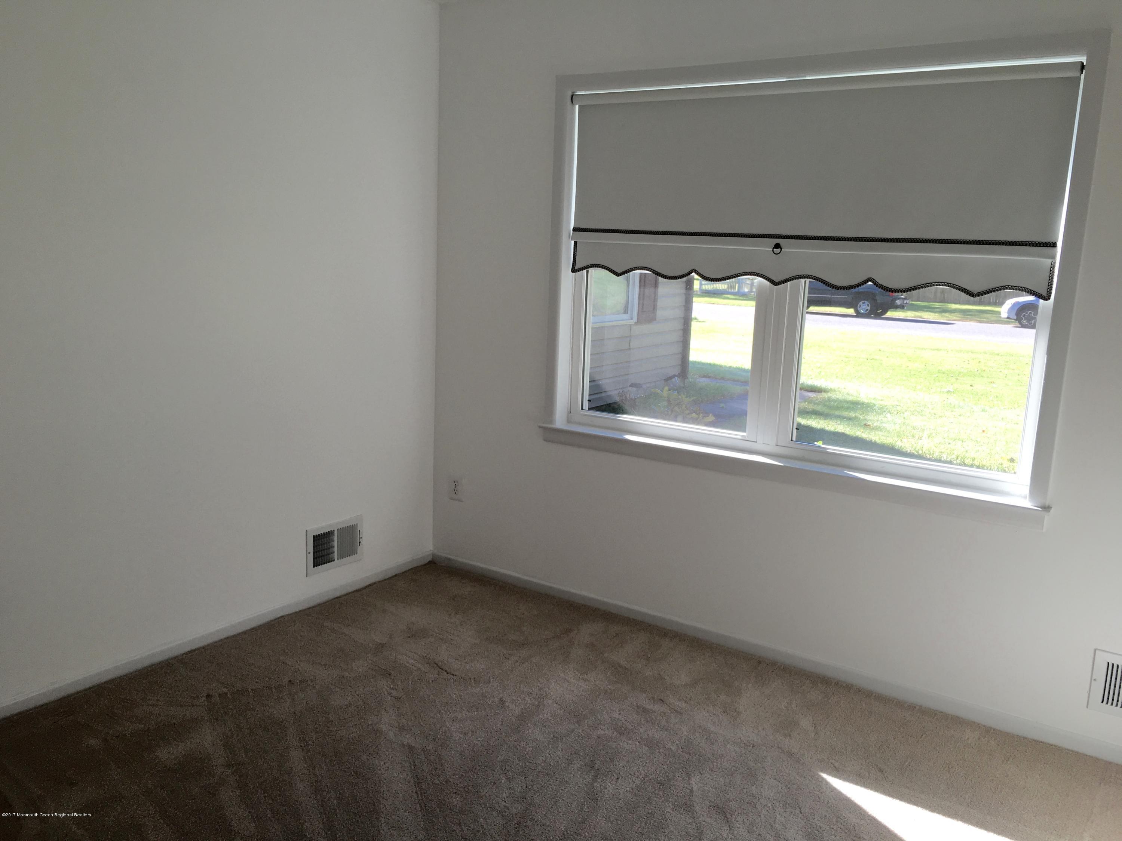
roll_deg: -1.8
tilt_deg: -9.9
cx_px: 561
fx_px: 940
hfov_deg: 61.7
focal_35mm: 29
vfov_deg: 48.2
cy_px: 420
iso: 25
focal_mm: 4.15
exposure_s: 1/144
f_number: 2.2
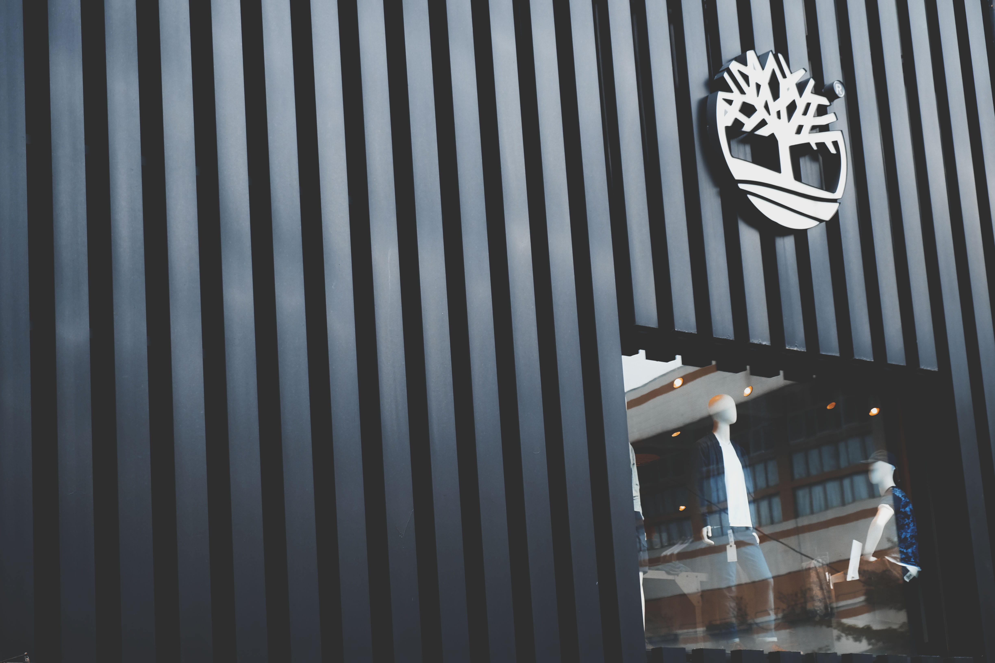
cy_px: 332
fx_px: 2100
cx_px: 498
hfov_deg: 26.7
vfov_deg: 17.9
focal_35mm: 76
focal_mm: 50.5
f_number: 5
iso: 400
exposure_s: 1/140
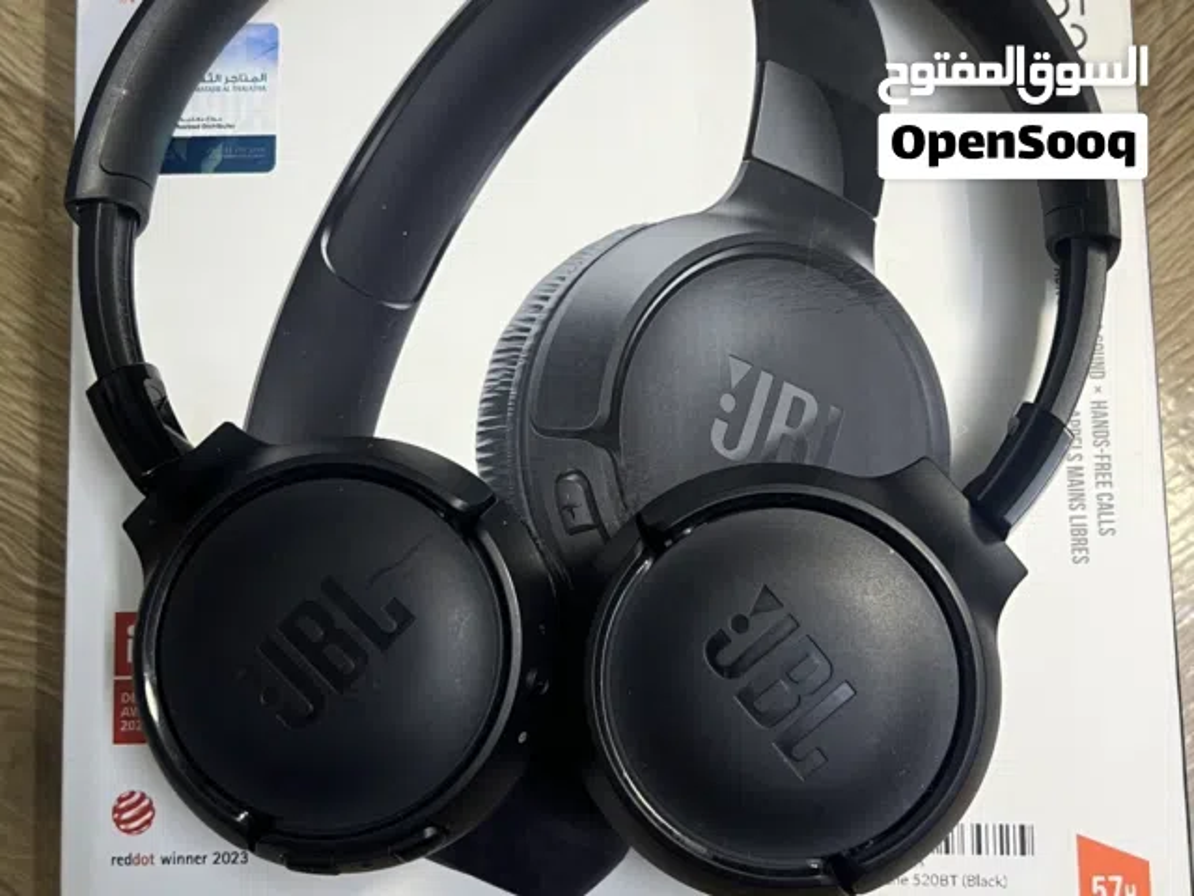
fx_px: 897
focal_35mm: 26
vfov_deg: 53.1
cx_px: 597
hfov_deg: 67.3
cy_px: 448
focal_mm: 5.7
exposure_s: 1/51
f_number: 1.5
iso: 80
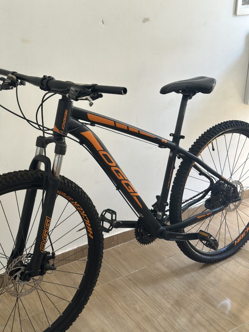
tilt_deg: -22.2
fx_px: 460
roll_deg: -1.4
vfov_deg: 39.7
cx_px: 124
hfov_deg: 30.3
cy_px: 166
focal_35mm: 48
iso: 125
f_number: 1.78
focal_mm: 6.86
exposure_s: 1/121
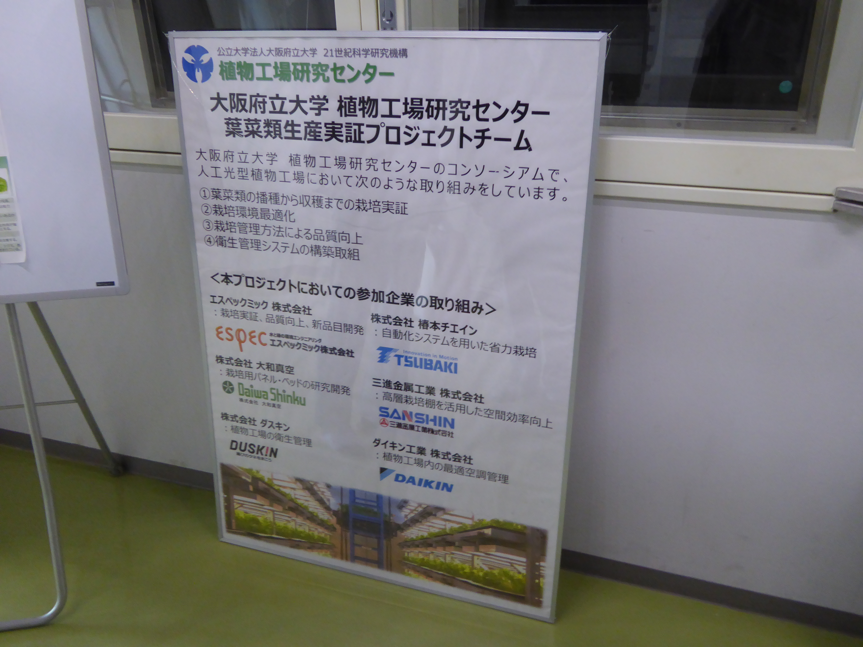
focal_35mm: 29
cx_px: 432
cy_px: 324
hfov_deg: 61.7
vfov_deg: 48.2
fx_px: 723
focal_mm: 5
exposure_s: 1/30
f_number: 3.5
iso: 400
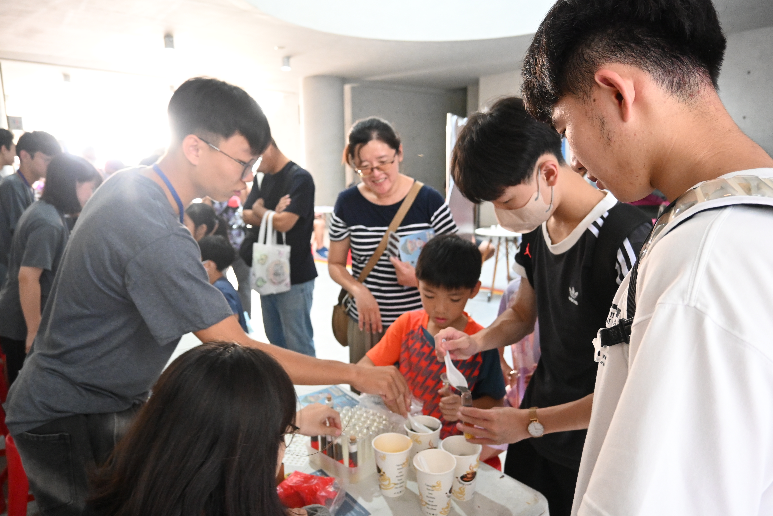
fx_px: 515
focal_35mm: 24
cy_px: 258
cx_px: 386
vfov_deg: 53.1
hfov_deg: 73.7
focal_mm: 16
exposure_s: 1/80
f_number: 3.5
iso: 3200
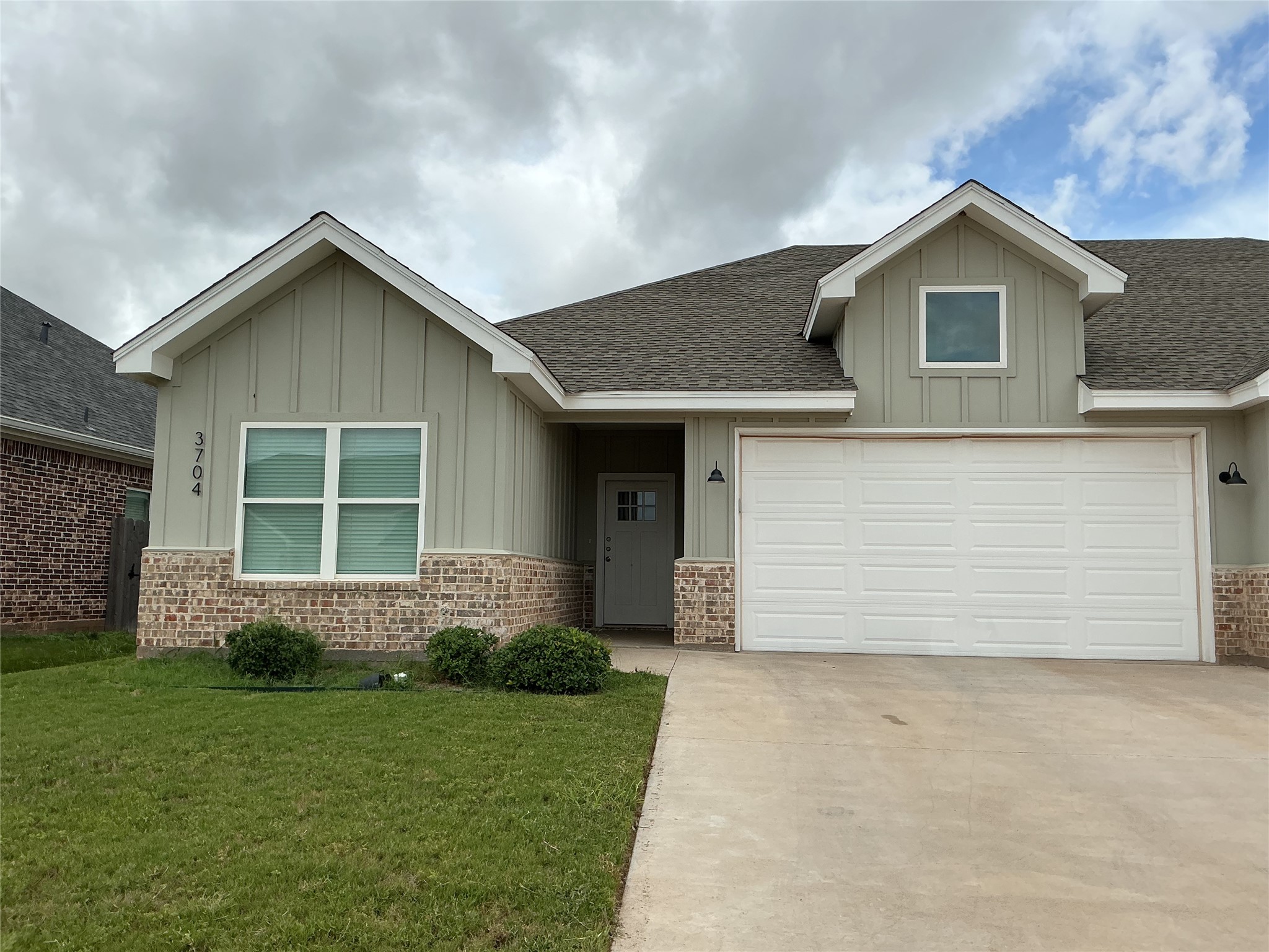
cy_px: 476
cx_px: 634
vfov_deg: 48.2
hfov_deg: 61.7
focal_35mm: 29
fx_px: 1063
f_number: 1.8
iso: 25
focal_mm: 3
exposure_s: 1/1912
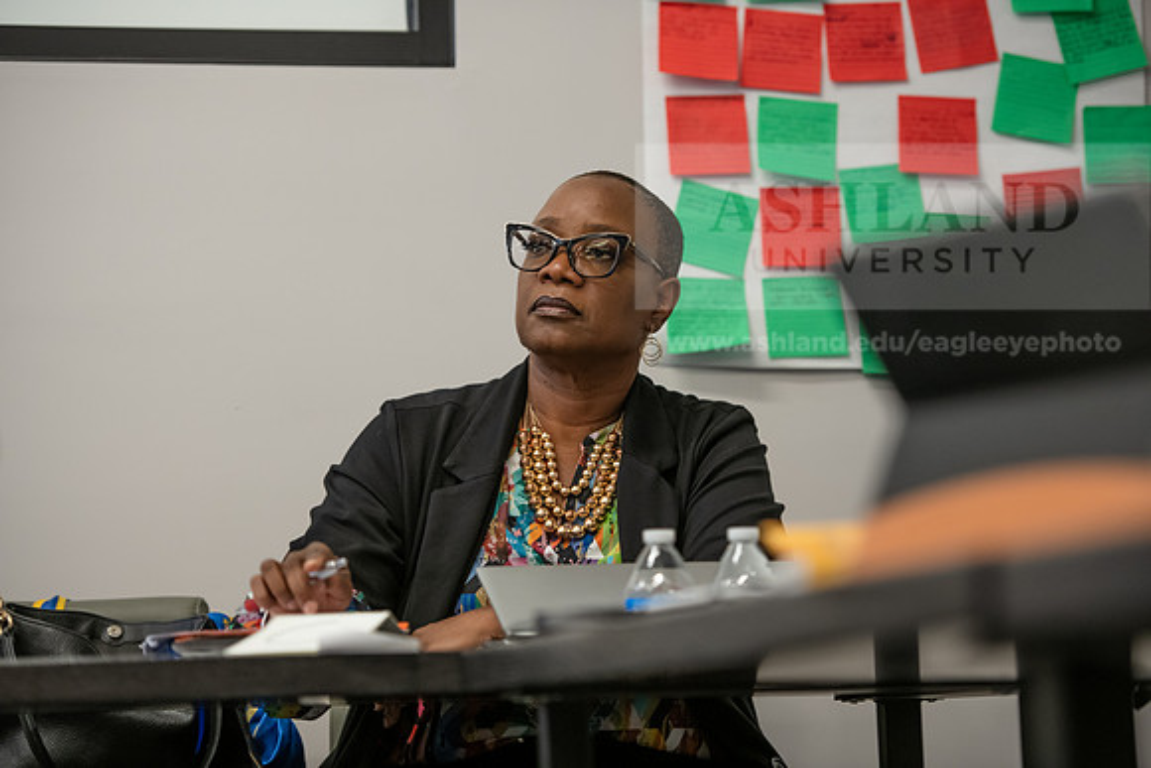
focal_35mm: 120
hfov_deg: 17.1
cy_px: 384
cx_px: 576
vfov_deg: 11.4
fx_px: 3837
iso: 1000
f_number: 2.8
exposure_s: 1/200
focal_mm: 120
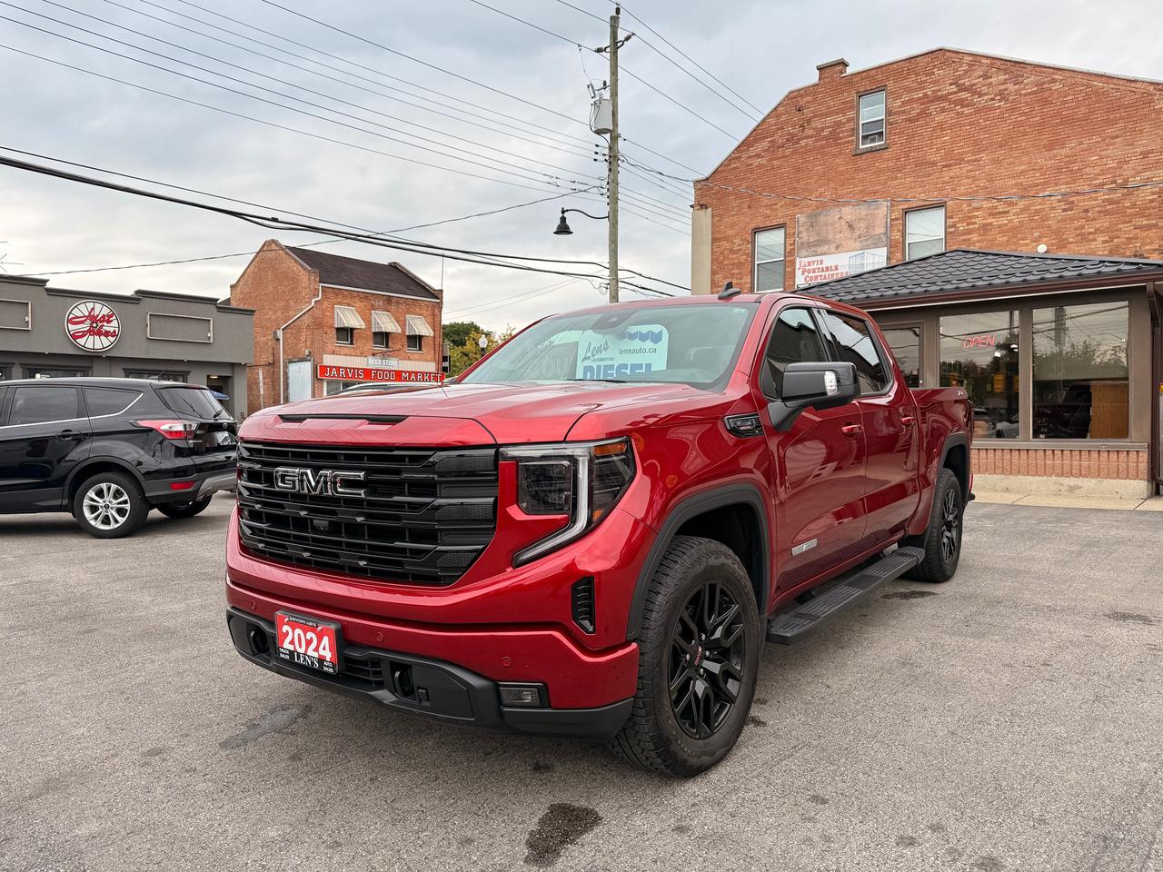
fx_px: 806
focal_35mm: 24
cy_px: 436
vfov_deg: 56.8
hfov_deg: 71.6
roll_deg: +0.0
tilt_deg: -0.7
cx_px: 582
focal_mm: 6.76
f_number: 1.78
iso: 80
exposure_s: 1/1812
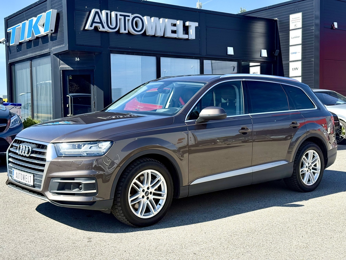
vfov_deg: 30.3
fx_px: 480
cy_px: 130
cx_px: 173
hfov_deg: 39.7
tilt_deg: -2.0
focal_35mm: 48
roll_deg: +0.6
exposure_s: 1/3534
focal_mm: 6.76
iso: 80
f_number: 1.78
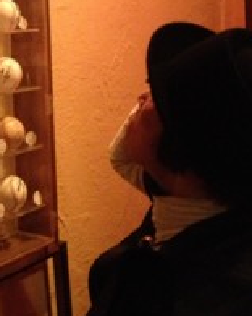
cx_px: -15
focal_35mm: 79
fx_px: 736
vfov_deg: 23.6
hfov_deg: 18.8
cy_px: 42
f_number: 2.4
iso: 800
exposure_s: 1/15
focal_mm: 4.28
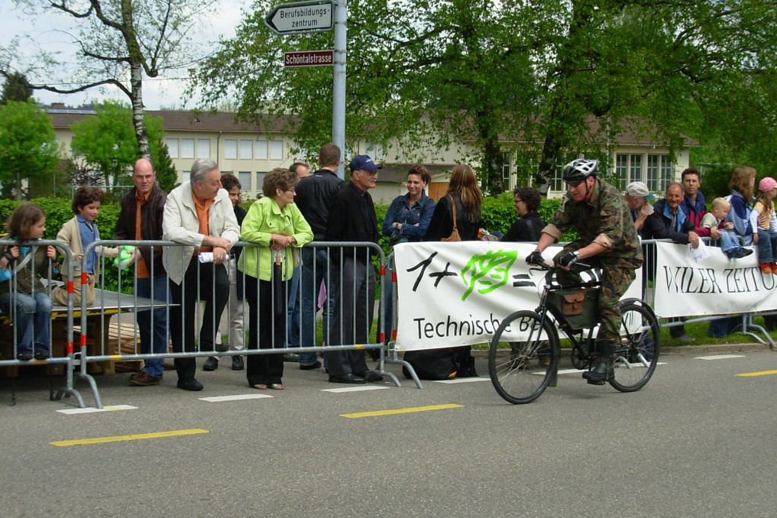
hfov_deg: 30.1
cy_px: 245
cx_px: 390
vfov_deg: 20.3
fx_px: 1446
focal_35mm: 67
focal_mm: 10.5
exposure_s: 1/627
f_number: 3.4
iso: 50
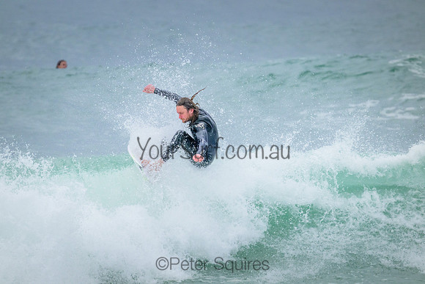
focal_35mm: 600
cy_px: 142
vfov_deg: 2.3
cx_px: 212
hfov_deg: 3.4
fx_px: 7085
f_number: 11
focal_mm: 600
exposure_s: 1/1600
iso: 3200
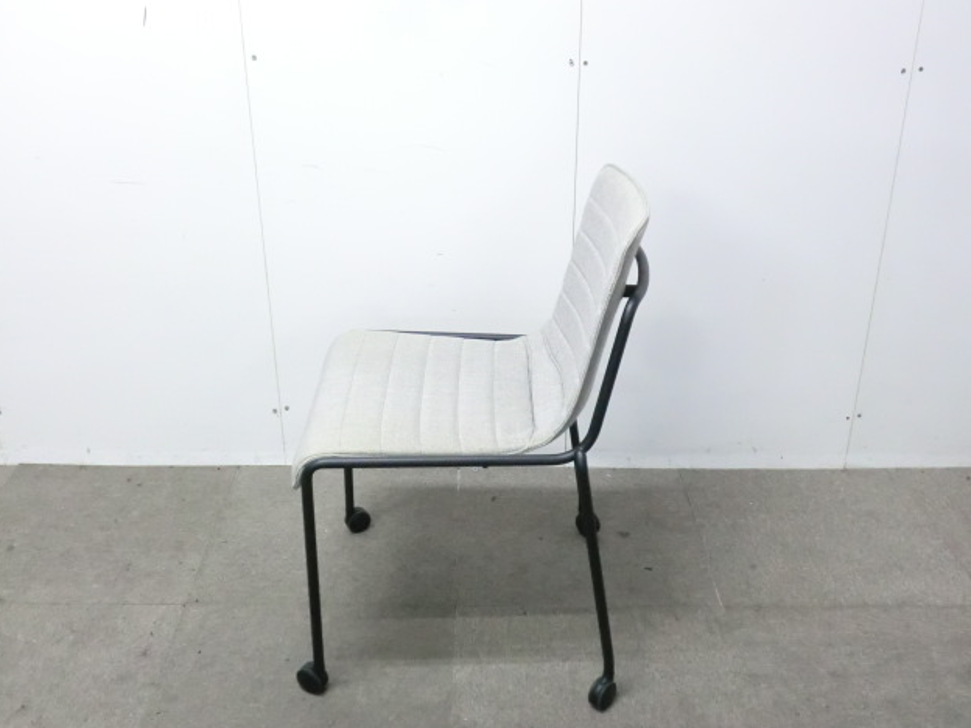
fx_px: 1094
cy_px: 359
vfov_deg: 36.8
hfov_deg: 47.9
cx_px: 489
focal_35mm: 39
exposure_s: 1/30
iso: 800
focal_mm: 6.9
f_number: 3.9
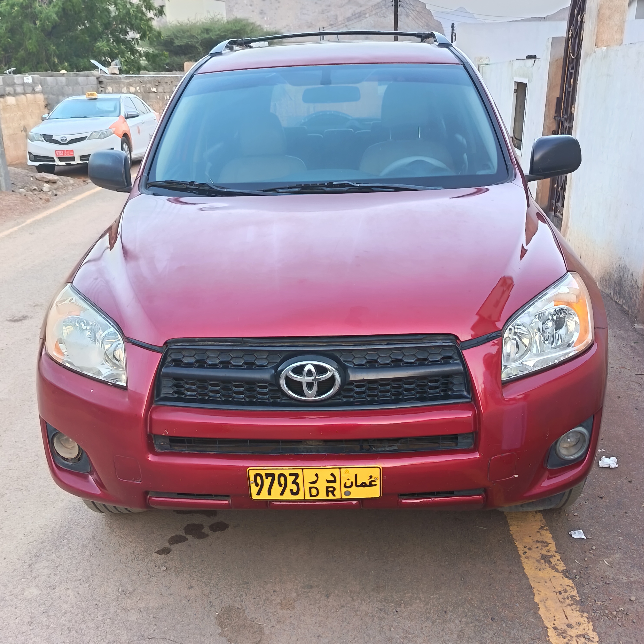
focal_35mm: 37
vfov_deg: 44.3
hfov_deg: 44.9
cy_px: 427
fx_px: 779
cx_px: 325
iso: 371
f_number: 1.75
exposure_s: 1/50
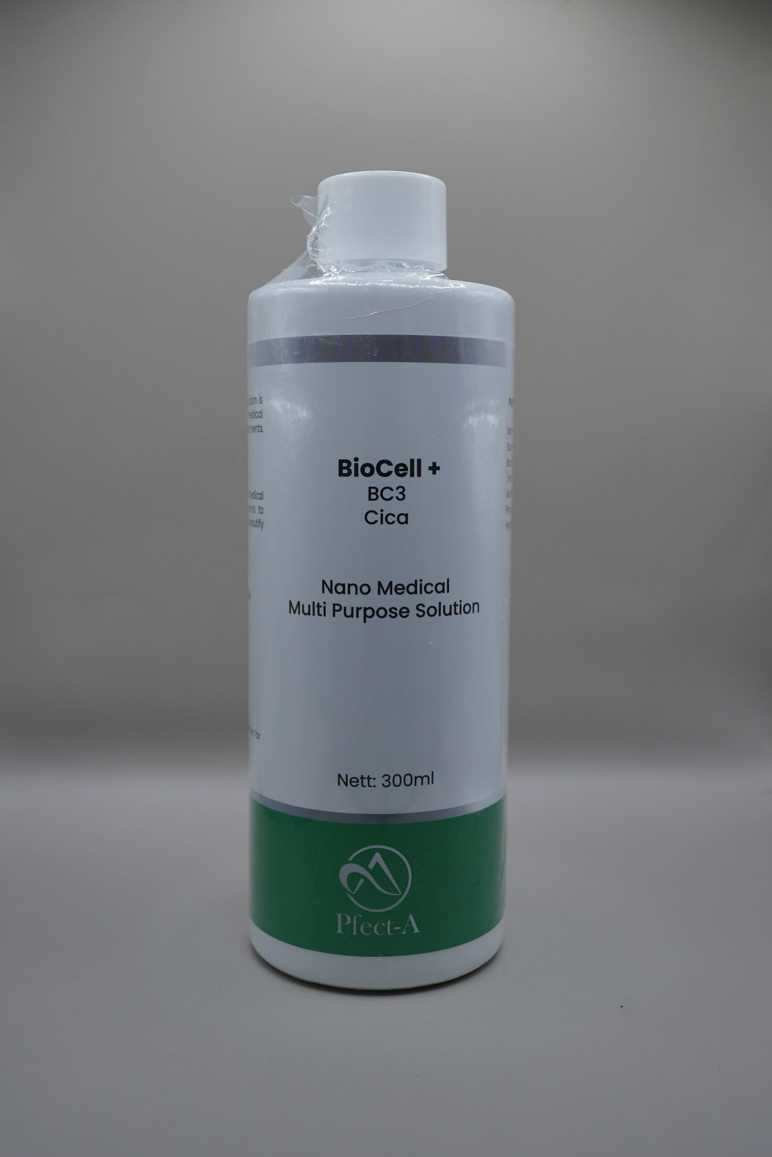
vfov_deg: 53.1
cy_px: 578
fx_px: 1158
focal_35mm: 36
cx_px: 386
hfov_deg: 36.9
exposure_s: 1/100
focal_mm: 24
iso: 125
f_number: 6.3
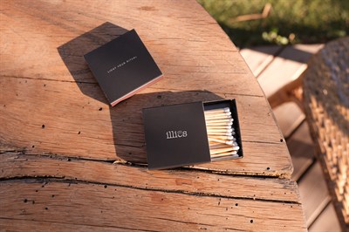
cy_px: 116
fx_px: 397
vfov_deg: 32.6
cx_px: 174
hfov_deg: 47.4
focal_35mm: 41
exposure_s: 1/85
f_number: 4.5
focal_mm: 27.1
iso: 125
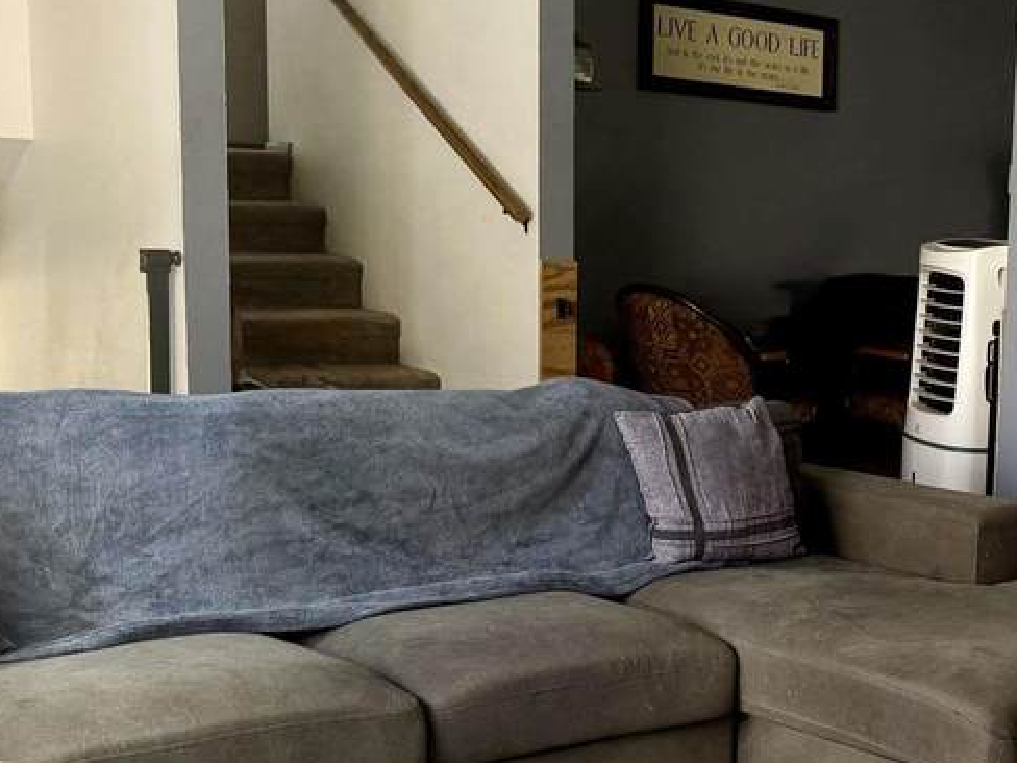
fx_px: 1851
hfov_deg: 28.5
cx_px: 1052
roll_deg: -3.7
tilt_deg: -10.2
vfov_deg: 23.1
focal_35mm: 63
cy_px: 557
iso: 200
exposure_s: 1/70
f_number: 1.78
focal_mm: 6.76
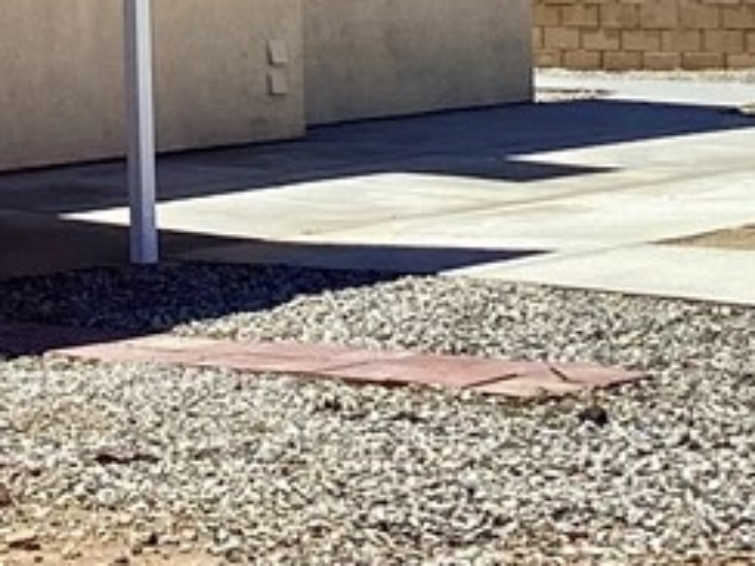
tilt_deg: +2.2
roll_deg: -0.1
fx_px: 2835
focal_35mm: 130
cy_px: -207
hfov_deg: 15.0
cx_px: 50
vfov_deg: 11.1
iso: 25
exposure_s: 1/1404
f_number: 2.4
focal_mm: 3.3
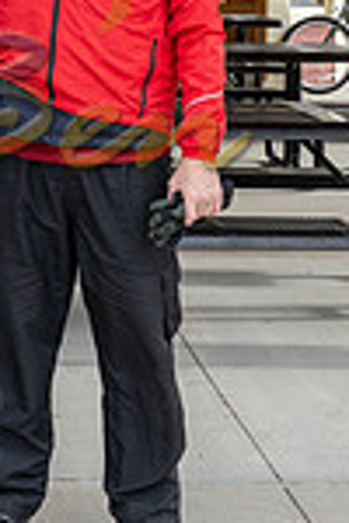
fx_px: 1614
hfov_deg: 11.9
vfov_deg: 17.8
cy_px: -56
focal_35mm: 111
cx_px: -133
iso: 250
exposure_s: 1/250
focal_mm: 37
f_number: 7.1
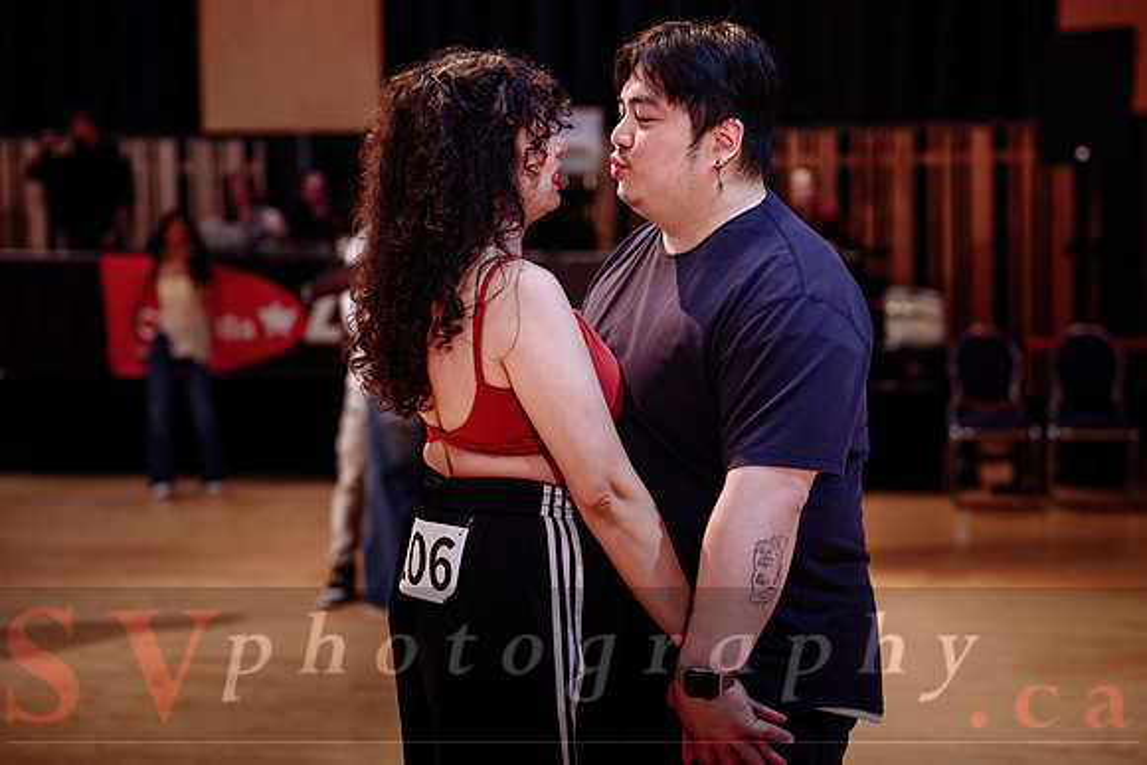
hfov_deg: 35.3
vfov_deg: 24.0
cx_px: 624
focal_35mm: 57
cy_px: 349
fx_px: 1803
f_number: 2
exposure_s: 1/320
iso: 1600
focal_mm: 52
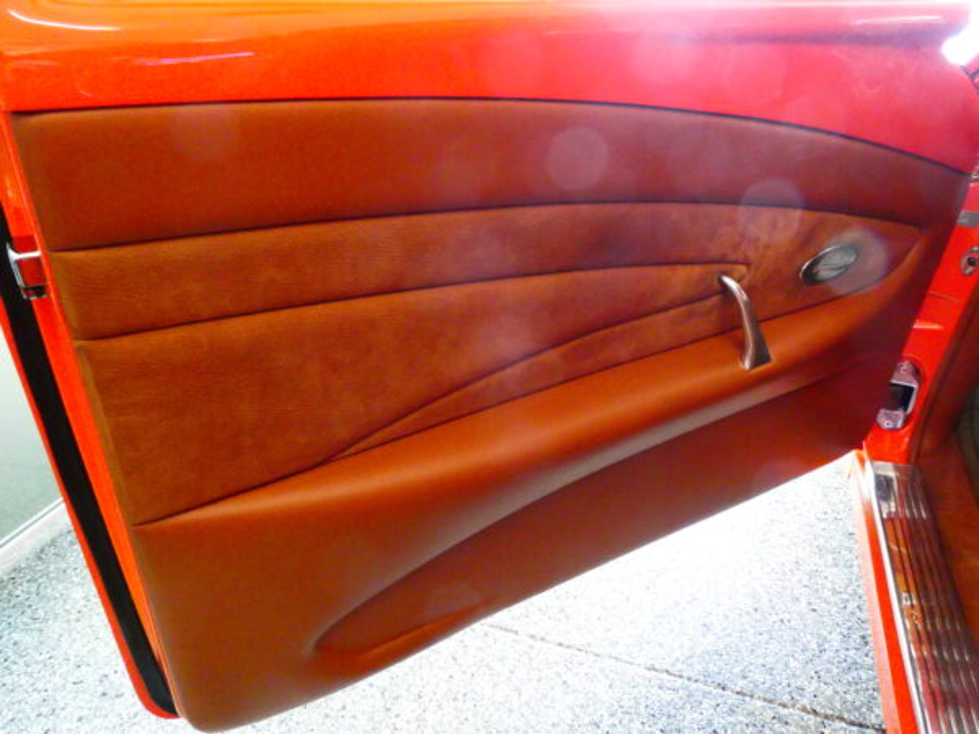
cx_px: 490
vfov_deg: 56.8
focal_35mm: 24
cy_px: 367
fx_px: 679
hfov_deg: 71.6
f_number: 3.3
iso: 800
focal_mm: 4.3
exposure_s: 1/60
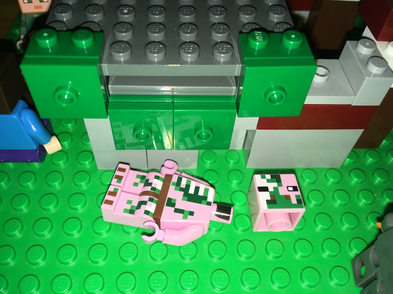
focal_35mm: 29
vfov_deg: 48.2
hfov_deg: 61.7
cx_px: 196
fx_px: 329
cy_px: 147
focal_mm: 4.15
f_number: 2.2
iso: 25
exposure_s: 1/237
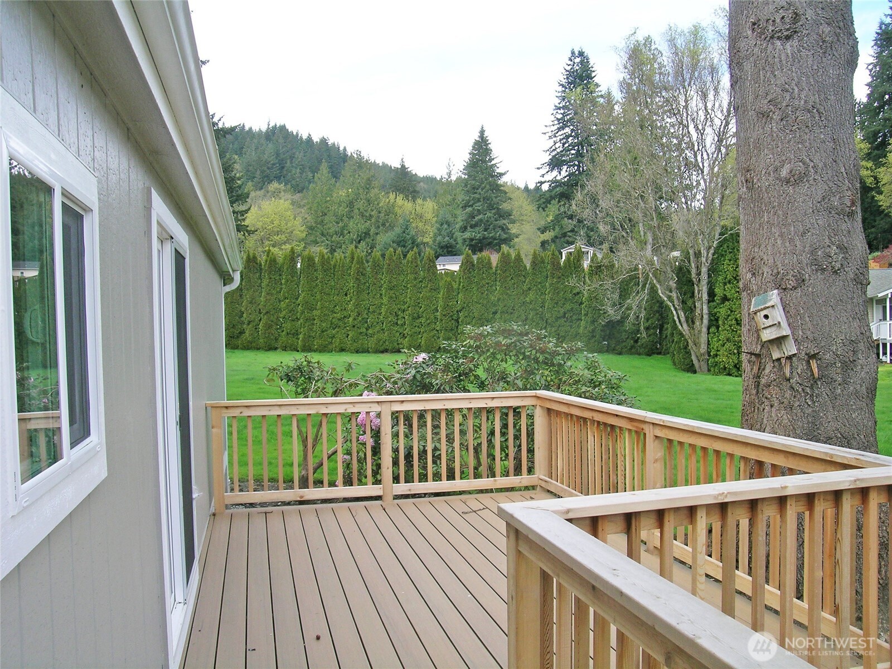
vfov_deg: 49.7
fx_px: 722
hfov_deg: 63.4
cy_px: 334
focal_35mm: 28
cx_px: 446
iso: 50
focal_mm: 5.8
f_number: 5
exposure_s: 1/153
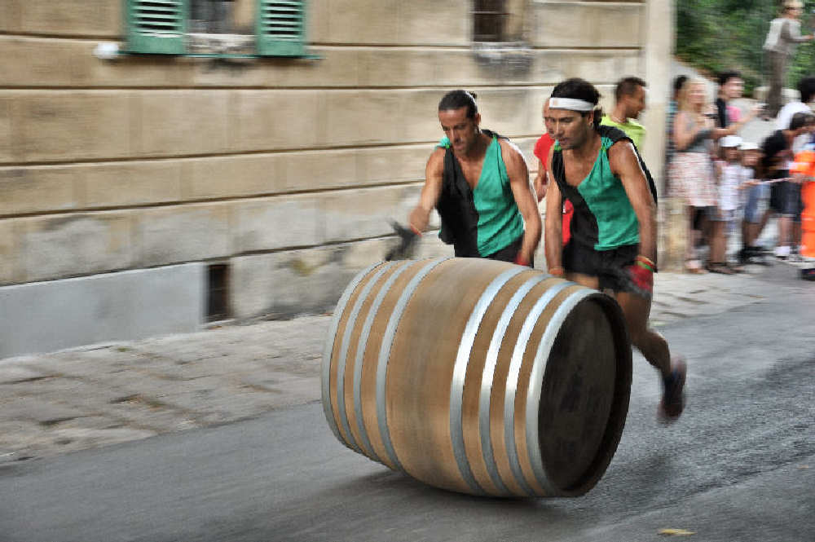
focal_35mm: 78
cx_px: 408
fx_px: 1764
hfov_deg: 26.0
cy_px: 271
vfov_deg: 17.5
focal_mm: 52
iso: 400
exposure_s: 1/40
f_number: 5
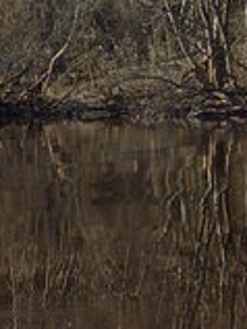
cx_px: -120
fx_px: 1822
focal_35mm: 192
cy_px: 181
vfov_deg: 10.3
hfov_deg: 7.6
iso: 50
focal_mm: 6.3
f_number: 2.9
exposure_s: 1/418
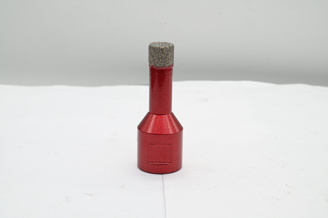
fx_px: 637
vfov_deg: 19.4
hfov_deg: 28.9
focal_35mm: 70
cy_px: 109
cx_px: 164
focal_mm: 70
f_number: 22
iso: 320
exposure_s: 1/20
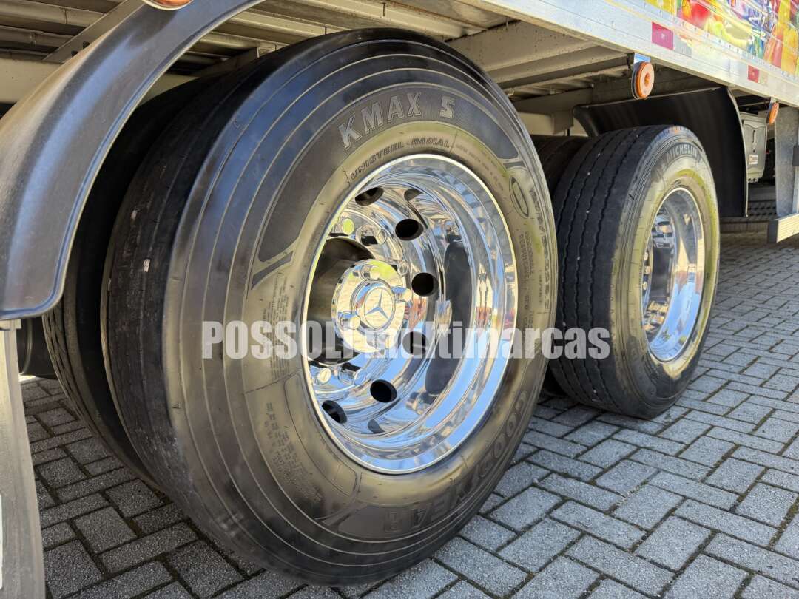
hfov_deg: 71.6
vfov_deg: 56.8
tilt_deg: -8.0
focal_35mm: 24
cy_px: 300
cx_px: 400
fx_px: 554
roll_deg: +0.2
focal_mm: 6.76
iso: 100
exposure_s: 1/342
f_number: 1.78
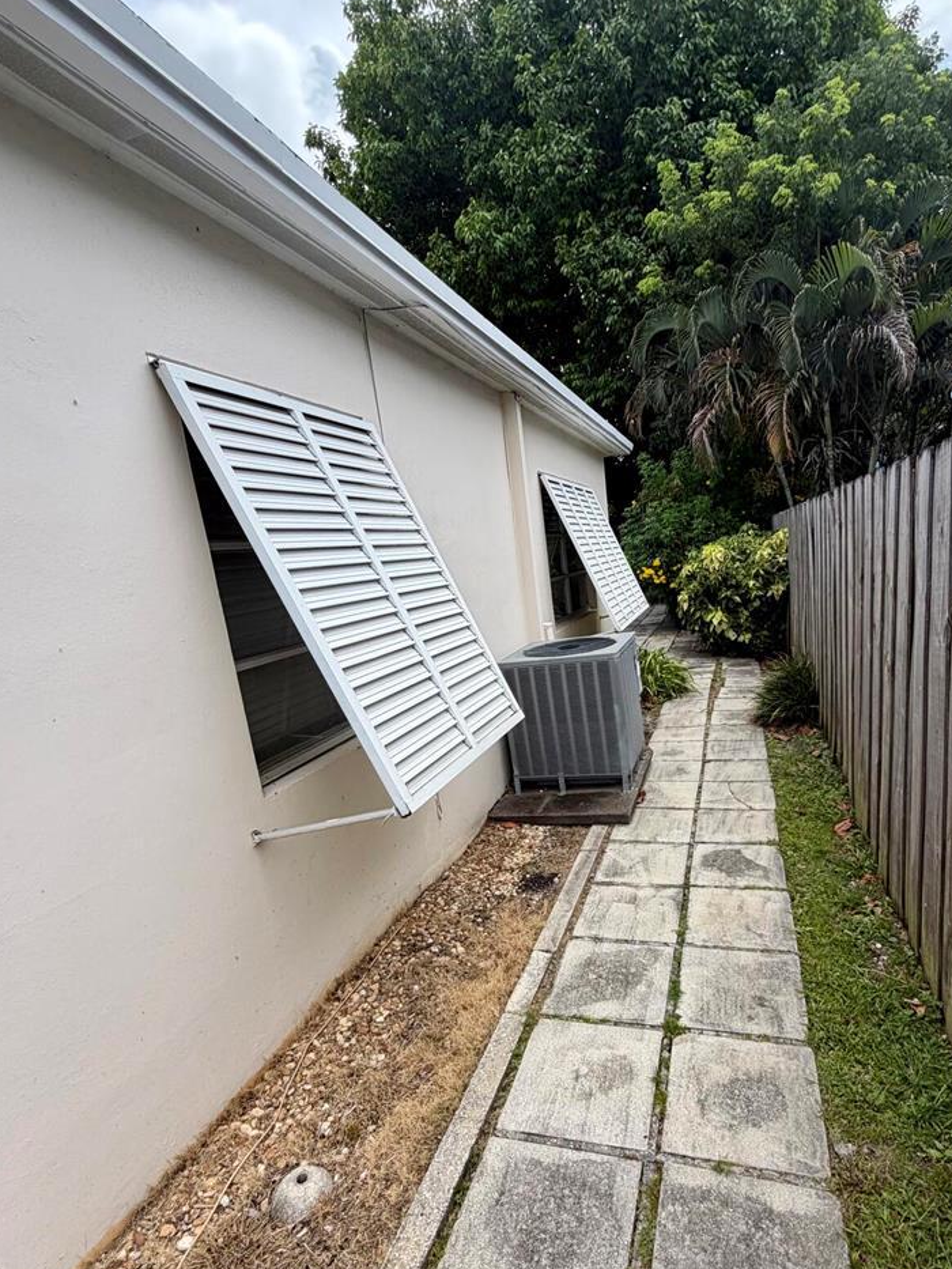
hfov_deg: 71.0
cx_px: 560
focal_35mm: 18
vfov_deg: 87.4
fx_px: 660
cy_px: 707
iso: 40
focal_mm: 2.22
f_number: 2.2
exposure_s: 1/658
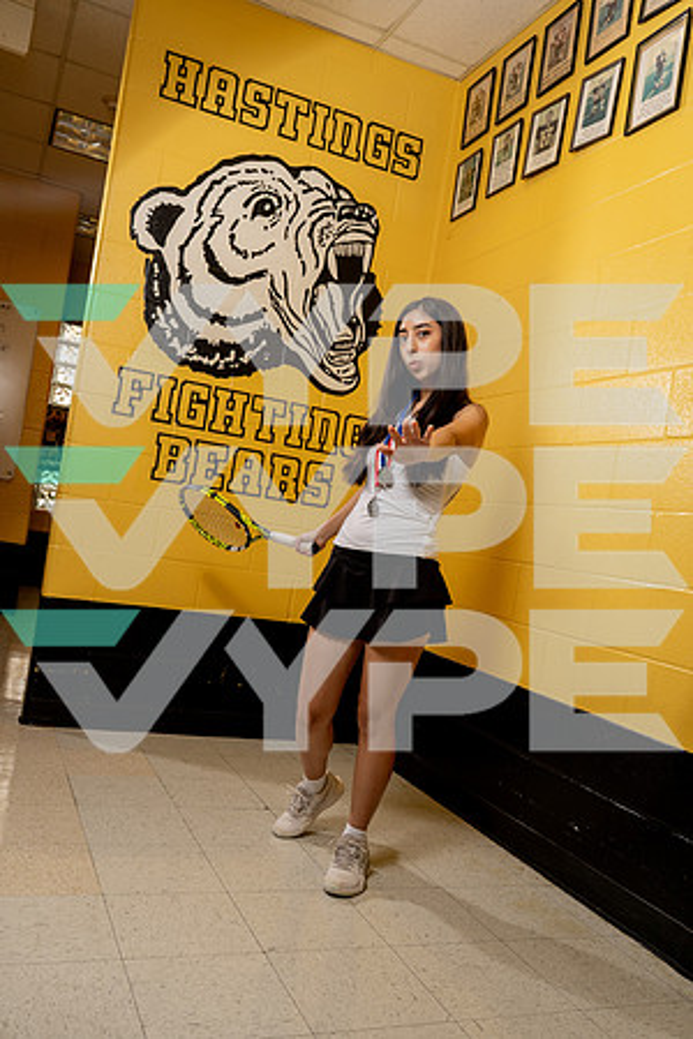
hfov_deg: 43.6
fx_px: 866
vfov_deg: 61.9
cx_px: 346
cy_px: 520
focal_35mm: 30
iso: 500
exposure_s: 1/250
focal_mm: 30
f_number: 5.6
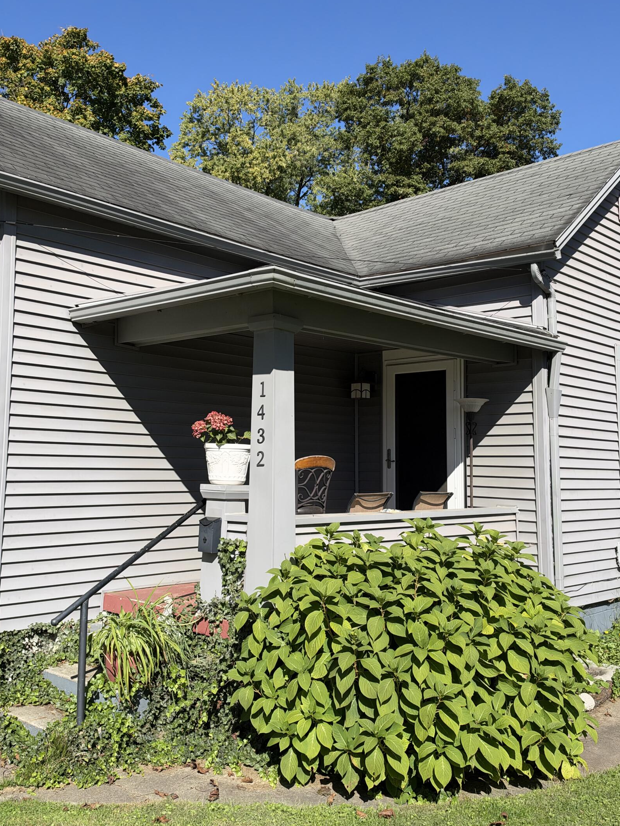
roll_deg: +0.1
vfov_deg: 53.9
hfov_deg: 41.7
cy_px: 392
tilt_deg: +5.3
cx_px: 264
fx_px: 812
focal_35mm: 34
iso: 64
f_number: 1.8
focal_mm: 6.93
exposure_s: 1/3534
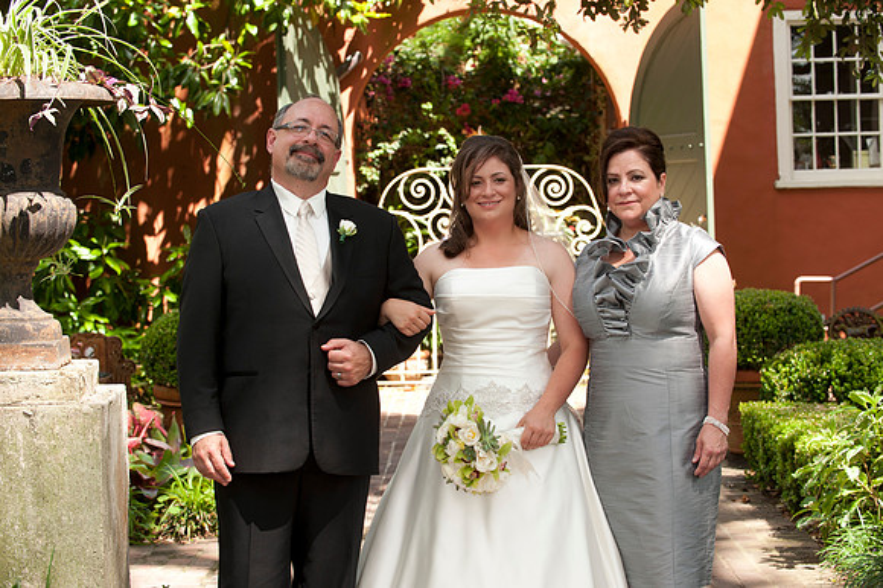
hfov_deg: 25.4
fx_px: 1961
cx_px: 442
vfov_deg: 17.0
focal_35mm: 80
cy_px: 294
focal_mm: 80
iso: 320
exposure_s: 1/200
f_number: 5
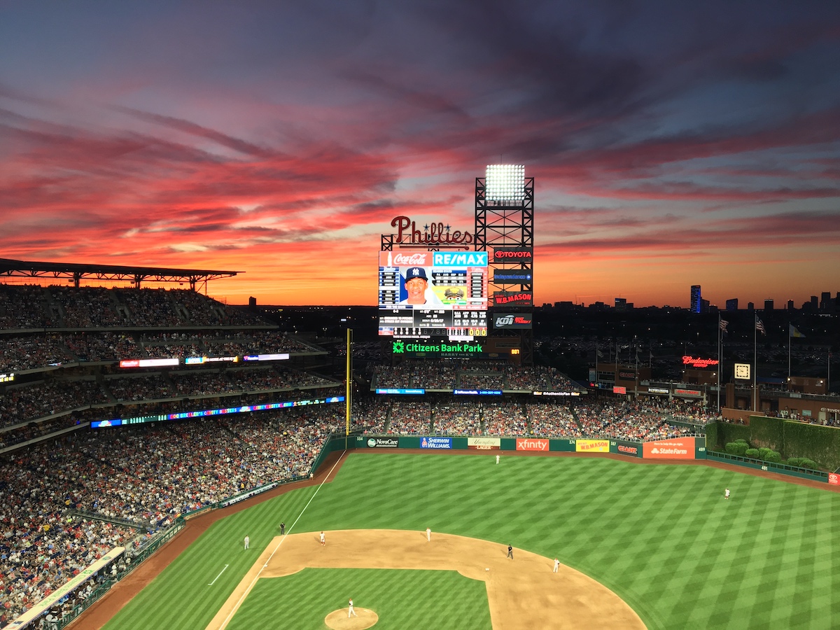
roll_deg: -0.4
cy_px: 315
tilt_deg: -0.5
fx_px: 704
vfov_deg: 48.2
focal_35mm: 29
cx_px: 420
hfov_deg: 61.7
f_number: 2.2
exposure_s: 1/40
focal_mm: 4.15
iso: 32
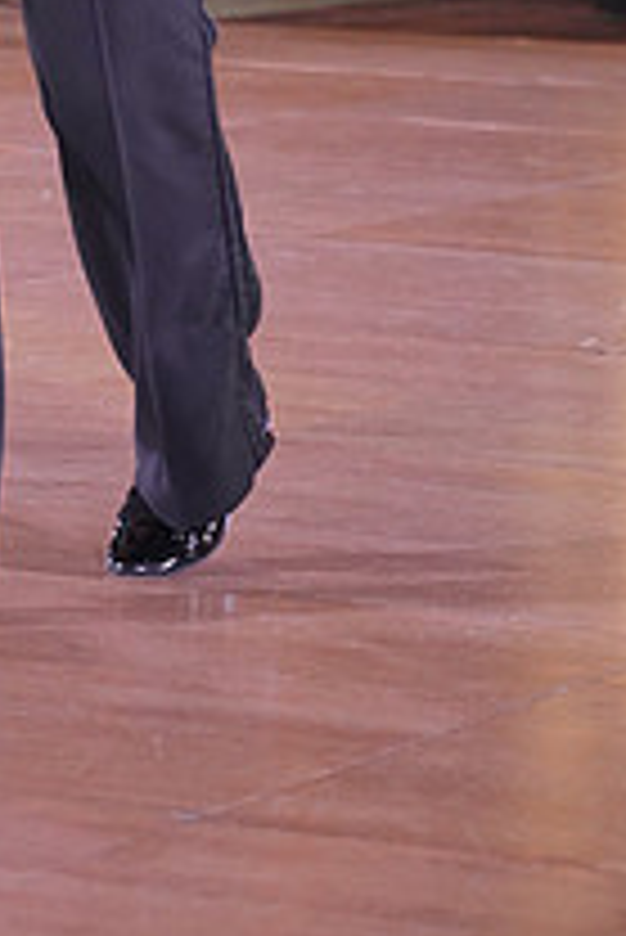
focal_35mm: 220
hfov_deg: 6.2
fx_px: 5728
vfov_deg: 9.2
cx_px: -182
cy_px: -342
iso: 2500
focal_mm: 79
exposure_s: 1/400
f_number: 4
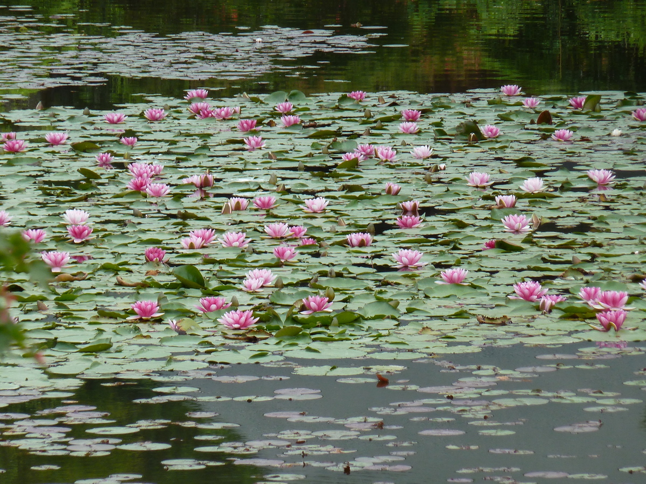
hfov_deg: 5.0
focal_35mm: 399
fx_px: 7446
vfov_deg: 3.7
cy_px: 242
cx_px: 323
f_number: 4.9
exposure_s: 1/125
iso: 100
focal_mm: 49.2
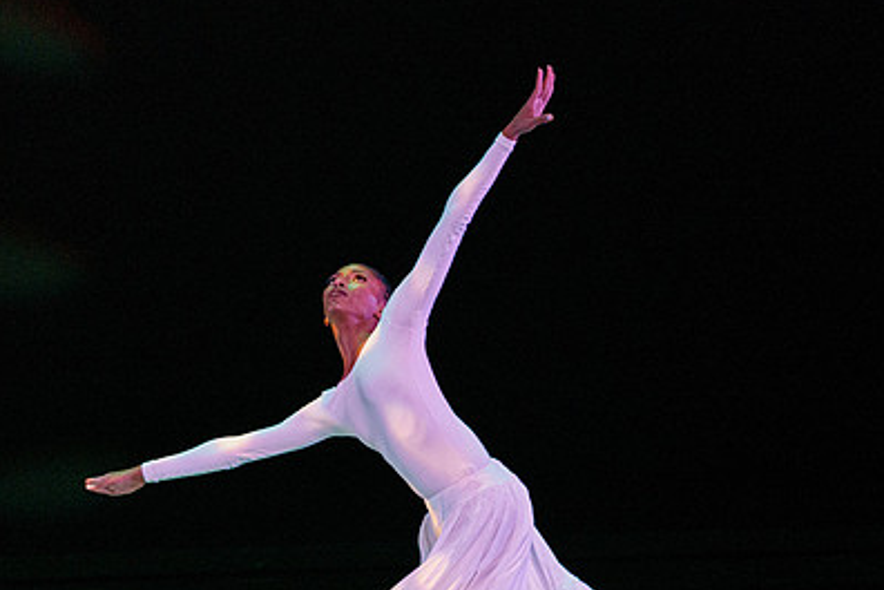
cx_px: 490
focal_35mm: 576
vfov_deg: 2.4
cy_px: 432
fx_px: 14143
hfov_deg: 3.6
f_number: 6.3
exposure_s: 1/400
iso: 5000
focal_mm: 382
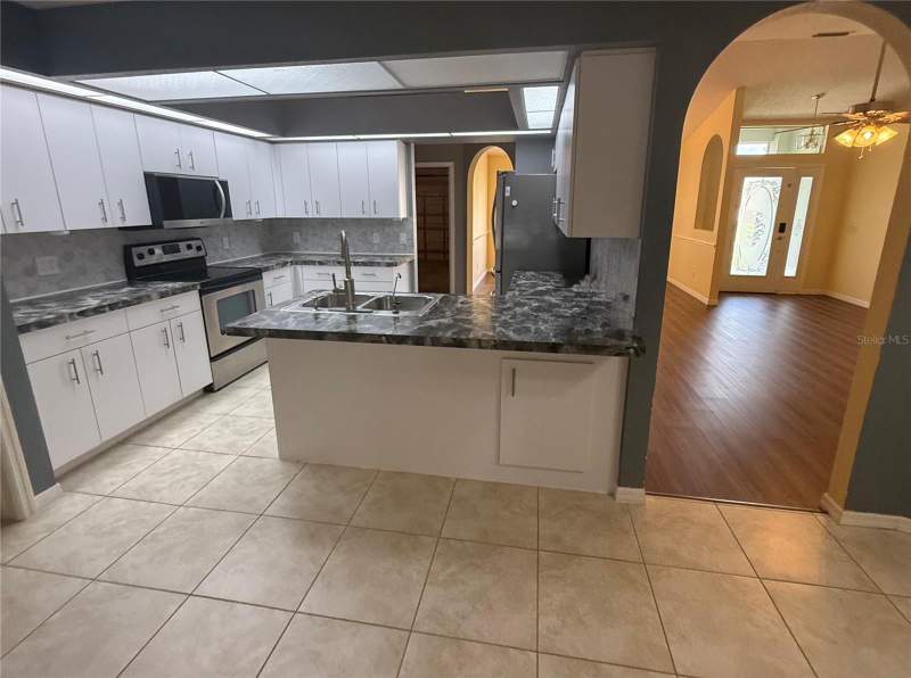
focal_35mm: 14
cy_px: 339
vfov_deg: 85.4
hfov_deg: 102.2
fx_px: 368
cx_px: 456
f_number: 2.2
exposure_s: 1/120
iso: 320
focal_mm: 2.22
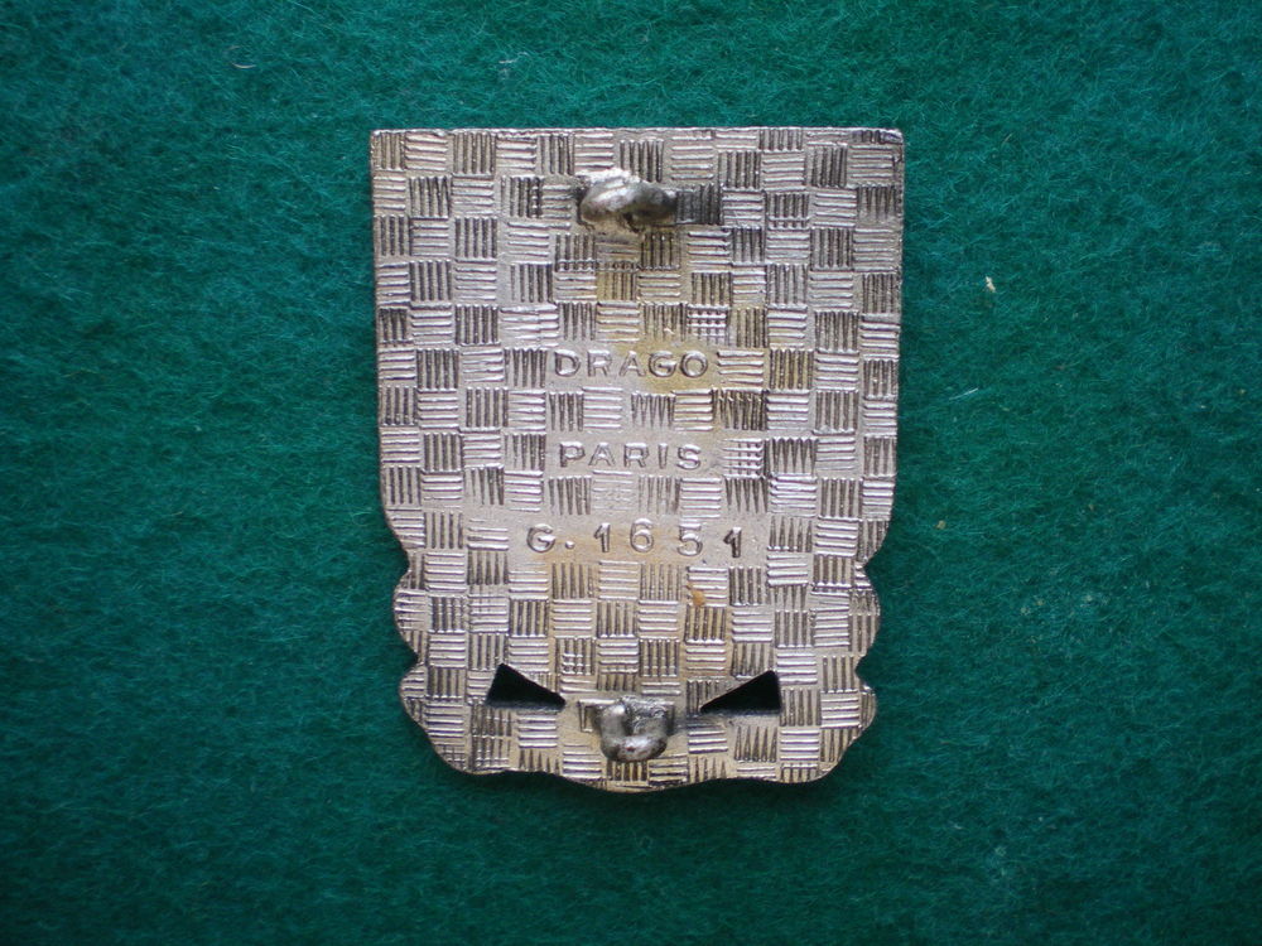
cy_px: 473
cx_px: 631
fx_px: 1385
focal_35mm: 38
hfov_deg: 49.0
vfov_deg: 37.7
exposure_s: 1/50
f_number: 3.1
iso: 160
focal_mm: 6.3
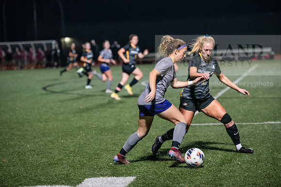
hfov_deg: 17.1
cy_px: 94
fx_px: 937
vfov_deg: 11.4
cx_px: 140
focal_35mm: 120
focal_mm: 120
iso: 8000
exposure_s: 1/1000
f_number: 2.8
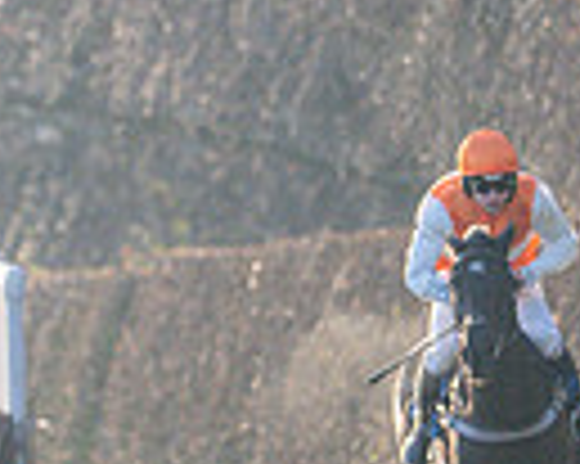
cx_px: -504
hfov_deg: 1.0
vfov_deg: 0.8
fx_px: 34666
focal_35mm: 2021
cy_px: 58
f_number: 5
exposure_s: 1/2000
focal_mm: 400
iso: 800
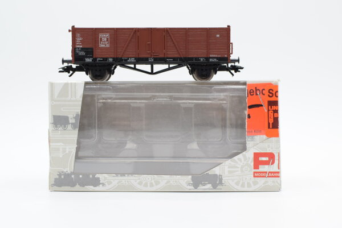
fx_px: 499
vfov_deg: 25.8
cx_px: 171
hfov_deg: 37.8
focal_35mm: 52
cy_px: 114
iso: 640
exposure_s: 1/250
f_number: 8
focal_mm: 35
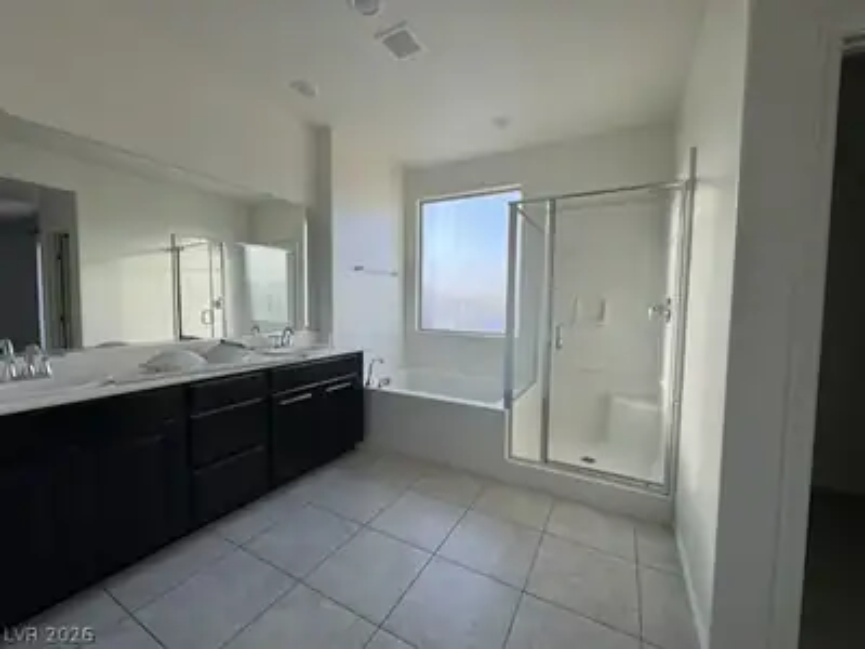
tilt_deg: -2.7
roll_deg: -1.4
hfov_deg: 102.1
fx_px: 350
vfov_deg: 85.7
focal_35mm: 14
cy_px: 324
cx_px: 432
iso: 40
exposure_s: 1/196
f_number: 2.2
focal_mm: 2.22
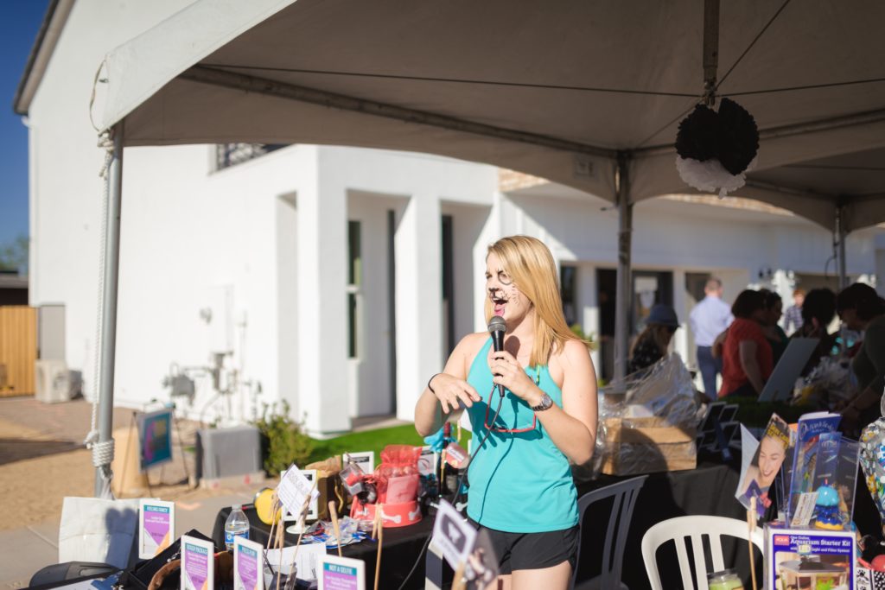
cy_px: 295
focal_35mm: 35
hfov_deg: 54.4
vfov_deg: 37.9
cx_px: 442
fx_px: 860
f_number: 1.6
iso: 64
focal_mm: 35
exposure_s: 1/8000
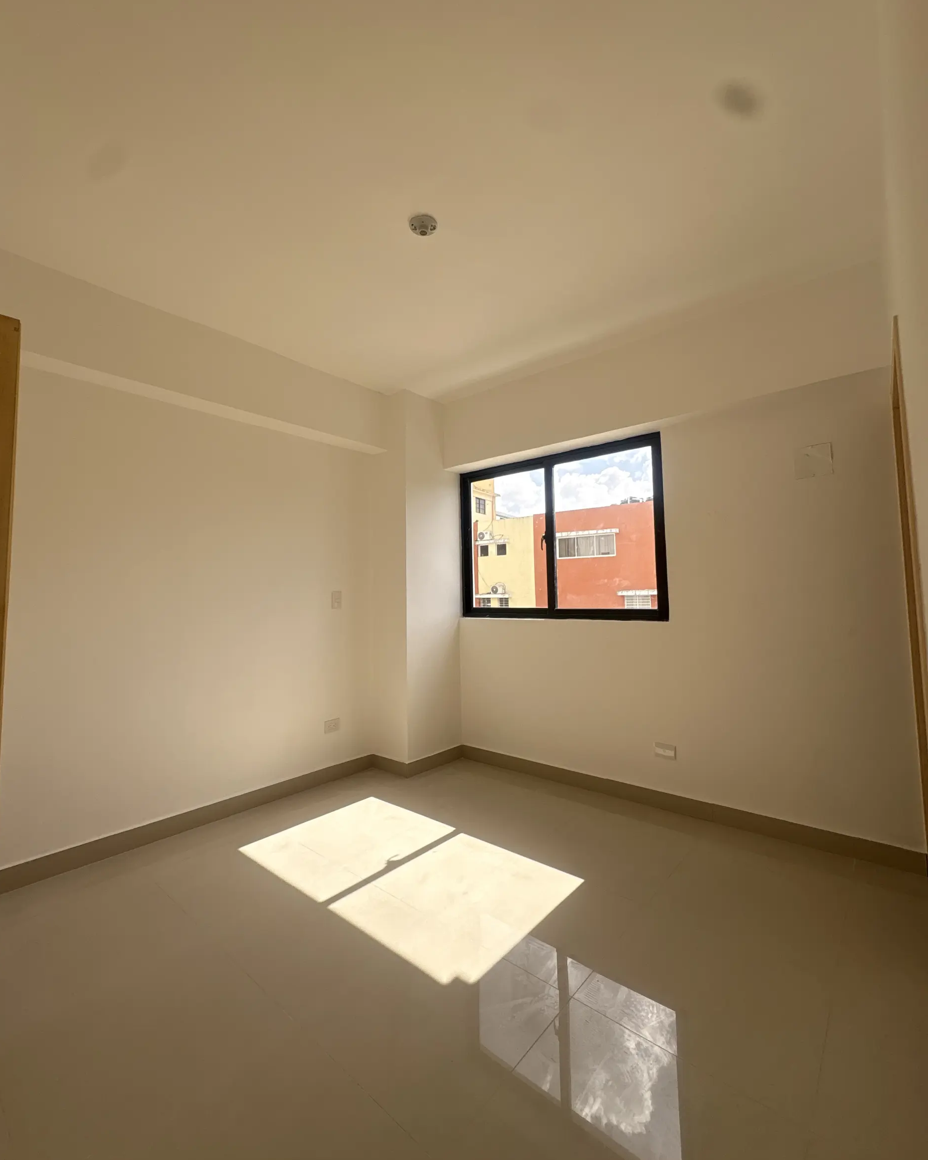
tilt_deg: +4.4
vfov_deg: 96.8
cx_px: 451
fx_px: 515
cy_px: 561
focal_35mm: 15
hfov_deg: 84.0
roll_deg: +1.1
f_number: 2.2
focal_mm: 2.22
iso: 64
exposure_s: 1/779
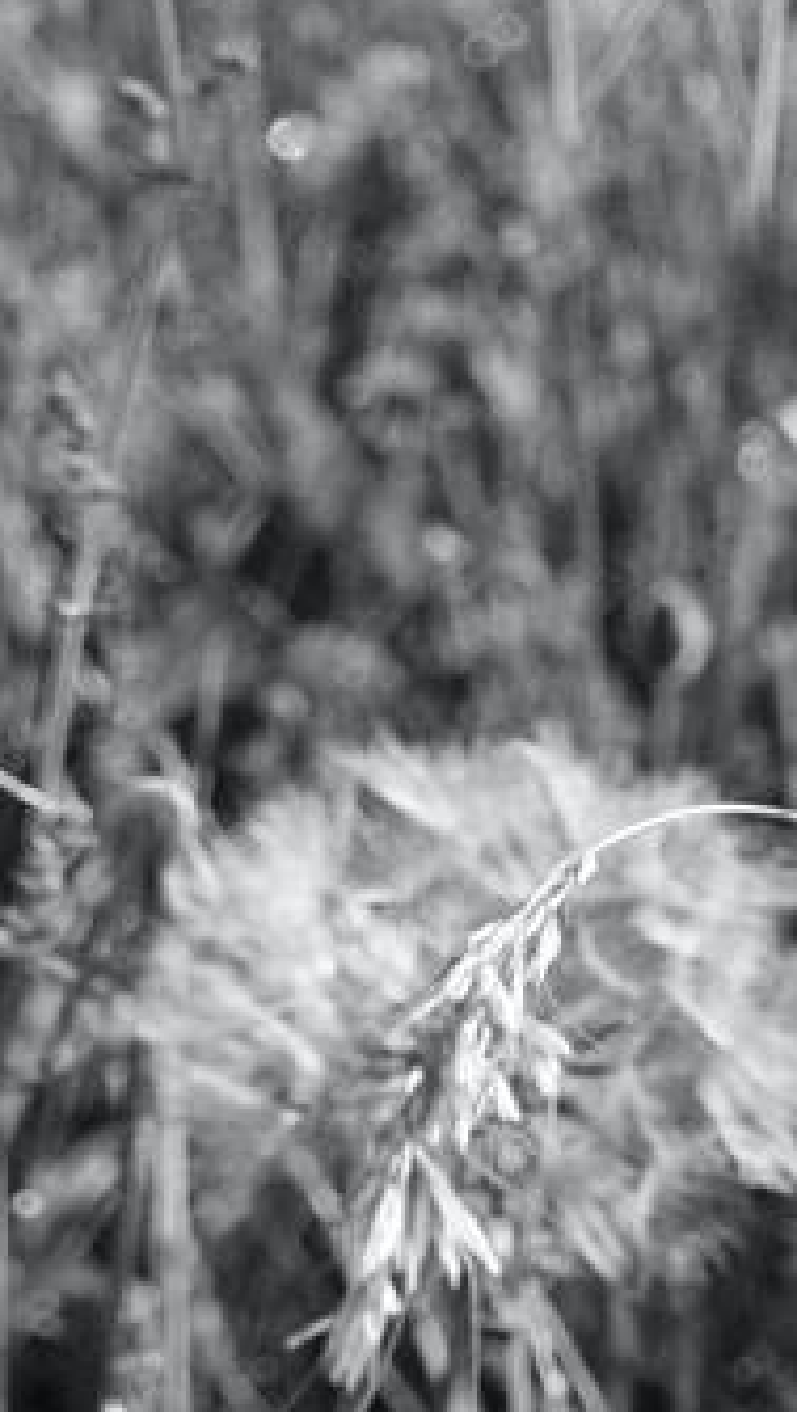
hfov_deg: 6.9
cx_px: 2286
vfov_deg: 13.3
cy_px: 1414
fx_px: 5998
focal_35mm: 160
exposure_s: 1/1400
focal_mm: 21.2
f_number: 5.6
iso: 640
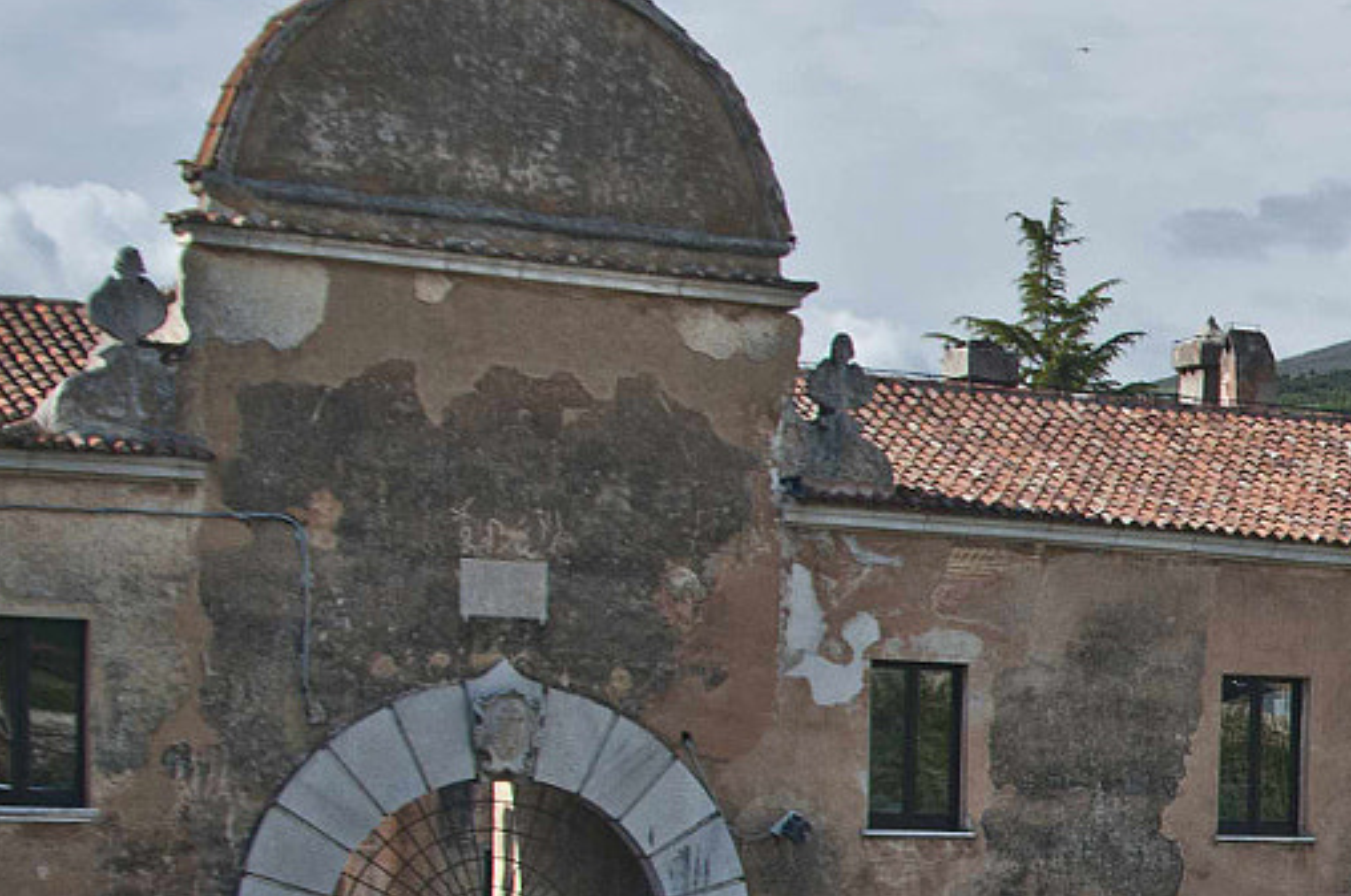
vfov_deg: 12.9
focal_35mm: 104
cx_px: 1984
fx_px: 3897
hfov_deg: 17.8
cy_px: 953
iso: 100
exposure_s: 1/250
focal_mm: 22
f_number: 6.3
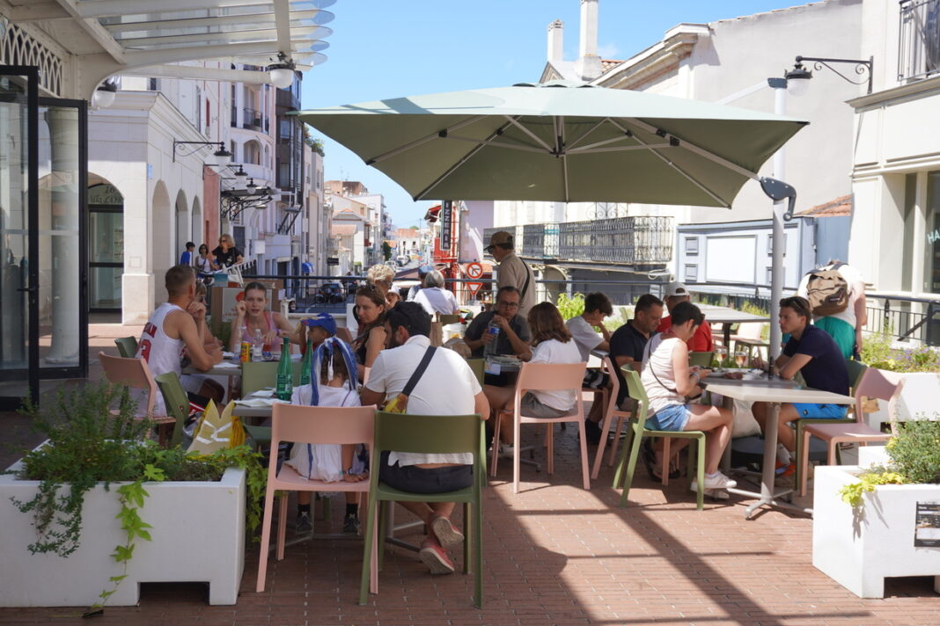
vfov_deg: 34.2
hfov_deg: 49.6
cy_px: 313
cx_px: 470
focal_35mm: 39
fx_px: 1018
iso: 100
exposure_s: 1/400
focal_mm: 26
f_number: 5
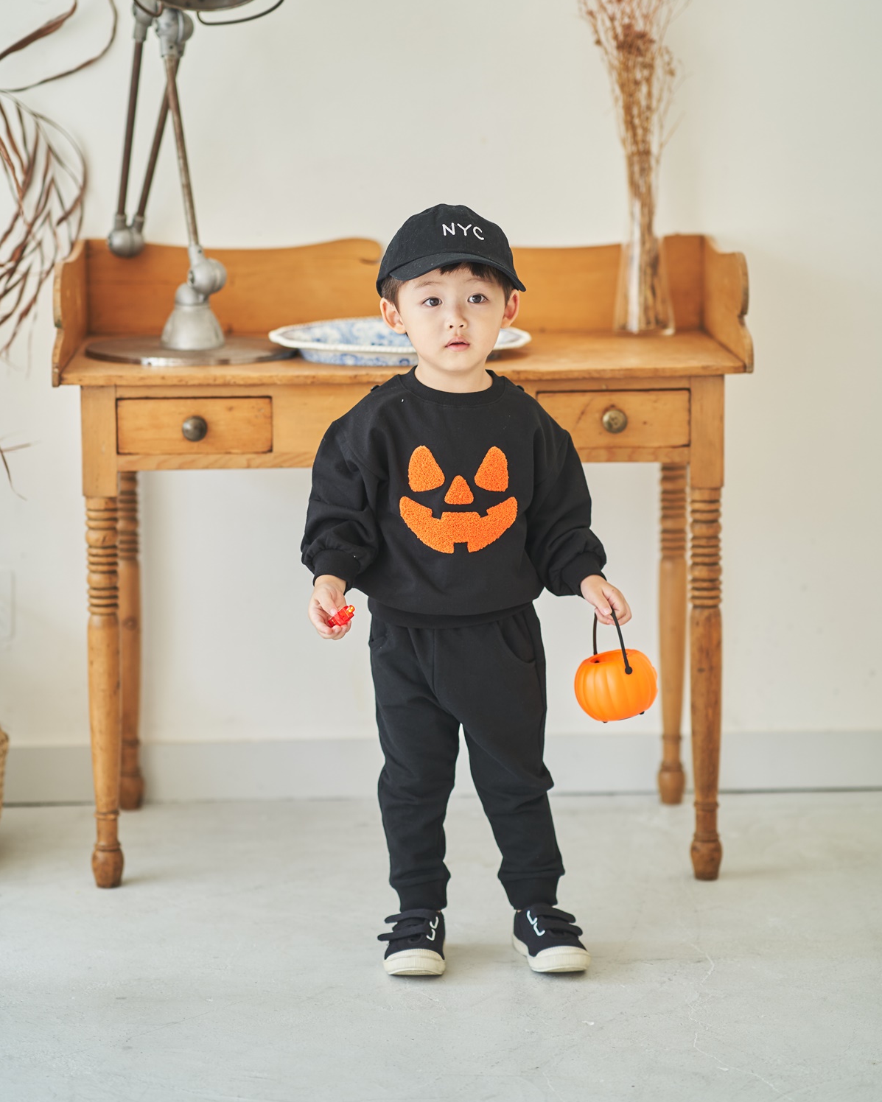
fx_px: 3132
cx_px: 441
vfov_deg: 19.9
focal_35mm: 96
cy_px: 455
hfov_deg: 16.0
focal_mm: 85
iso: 250
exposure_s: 1/200
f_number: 1.8
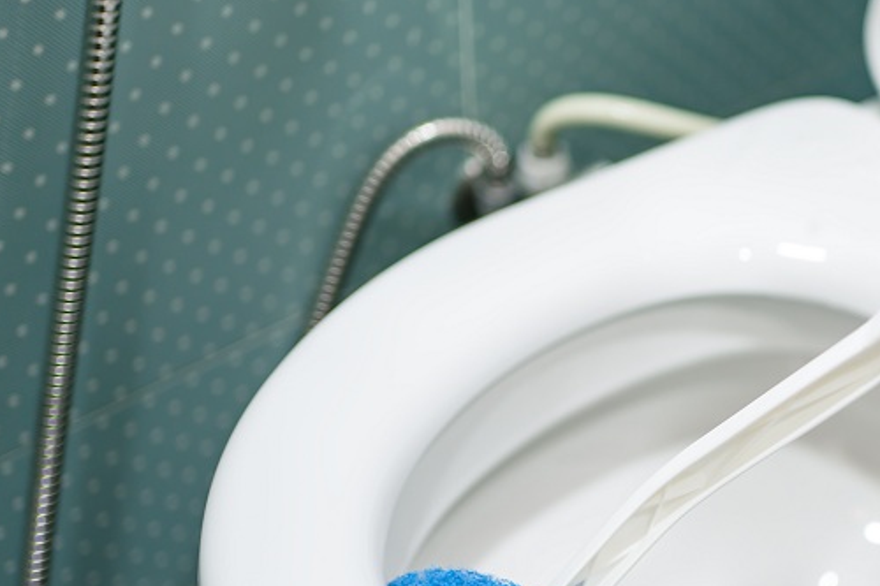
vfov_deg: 19.4
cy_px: 407
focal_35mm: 70
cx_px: 831
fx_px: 1710
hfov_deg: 27.6
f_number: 1.8
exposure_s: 1/60
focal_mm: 35
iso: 160
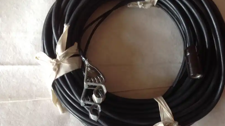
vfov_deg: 25.4
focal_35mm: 47
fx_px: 280
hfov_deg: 43.5
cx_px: 136
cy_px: 58
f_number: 2.4
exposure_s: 1/17
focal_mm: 4.28
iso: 50
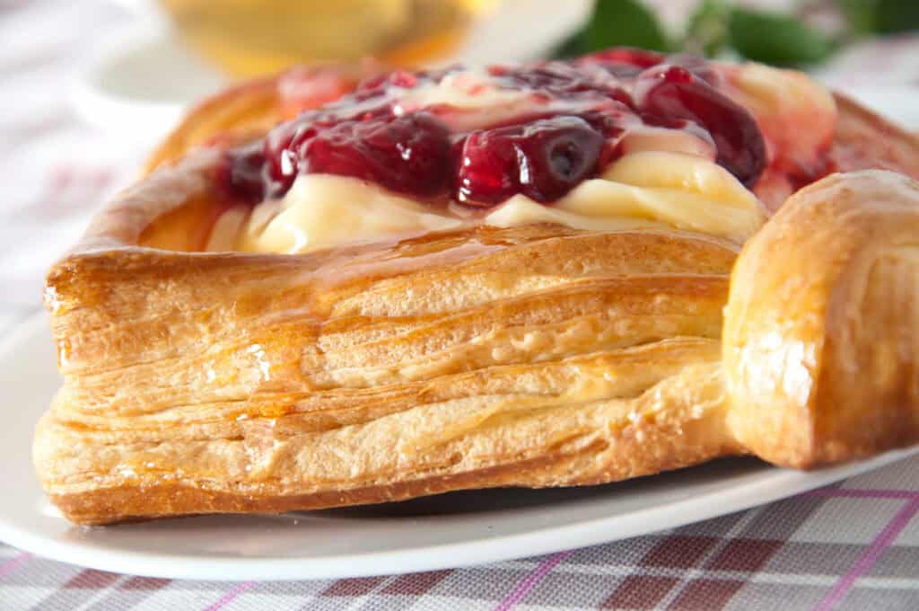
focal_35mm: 158
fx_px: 4015
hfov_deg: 13.1
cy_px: 306
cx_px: 460
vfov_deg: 8.7
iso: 100
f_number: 8
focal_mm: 105
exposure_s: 1/200
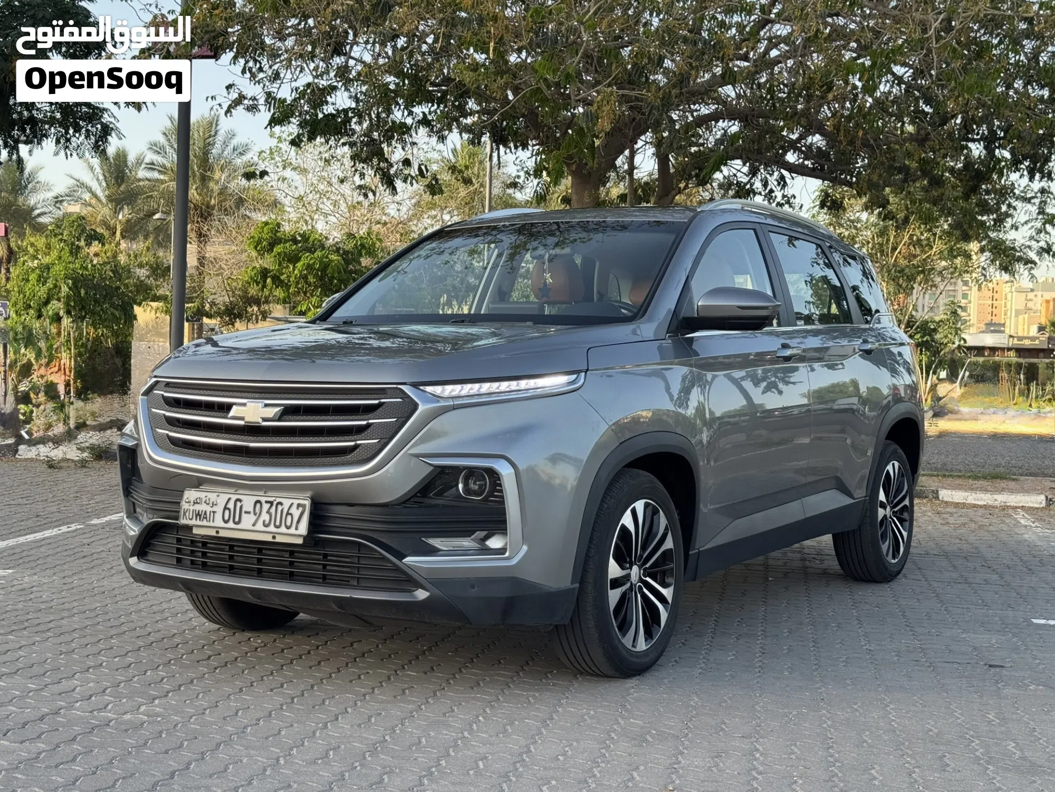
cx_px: 528
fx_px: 1463
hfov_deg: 39.7
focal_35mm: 48
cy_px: 396
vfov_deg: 30.3
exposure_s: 1/792
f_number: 1.78
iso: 64
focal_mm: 6.76
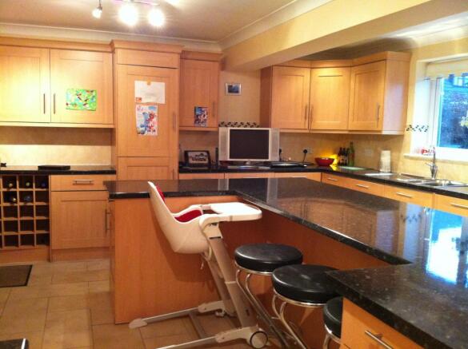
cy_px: 174
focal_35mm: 35
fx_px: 473
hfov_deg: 52.7
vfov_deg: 40.6
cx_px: 234
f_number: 2.8
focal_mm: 3.85
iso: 400
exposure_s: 1/15
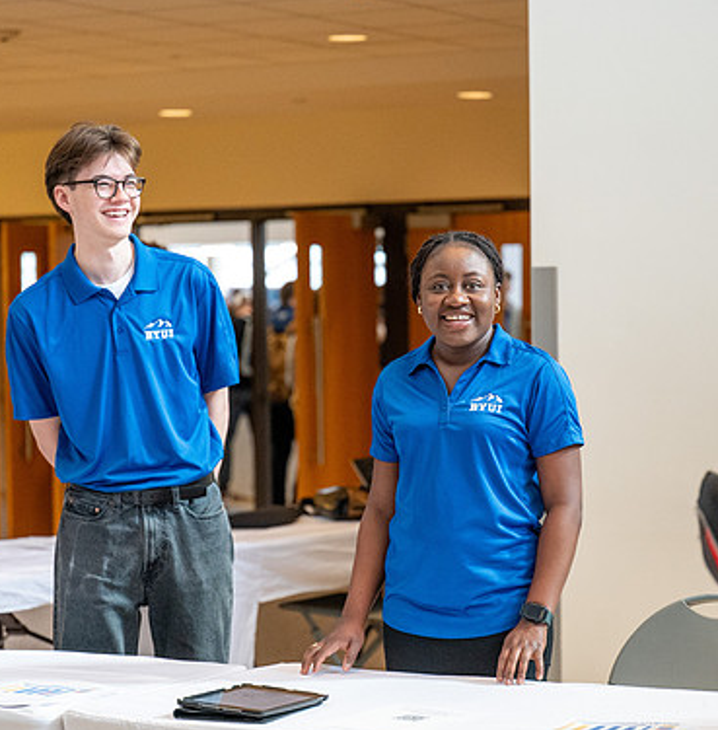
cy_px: 385
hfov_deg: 16.0
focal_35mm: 108
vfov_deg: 16.3
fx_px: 2555
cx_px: 381
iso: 3200
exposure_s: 1/800
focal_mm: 70
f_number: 2.8
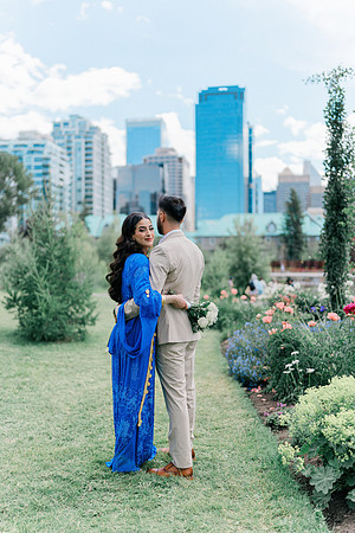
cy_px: 266
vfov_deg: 54.4
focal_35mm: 35
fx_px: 518
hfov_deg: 37.9
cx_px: 178
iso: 125
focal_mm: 35
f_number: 1.2
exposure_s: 1/4000
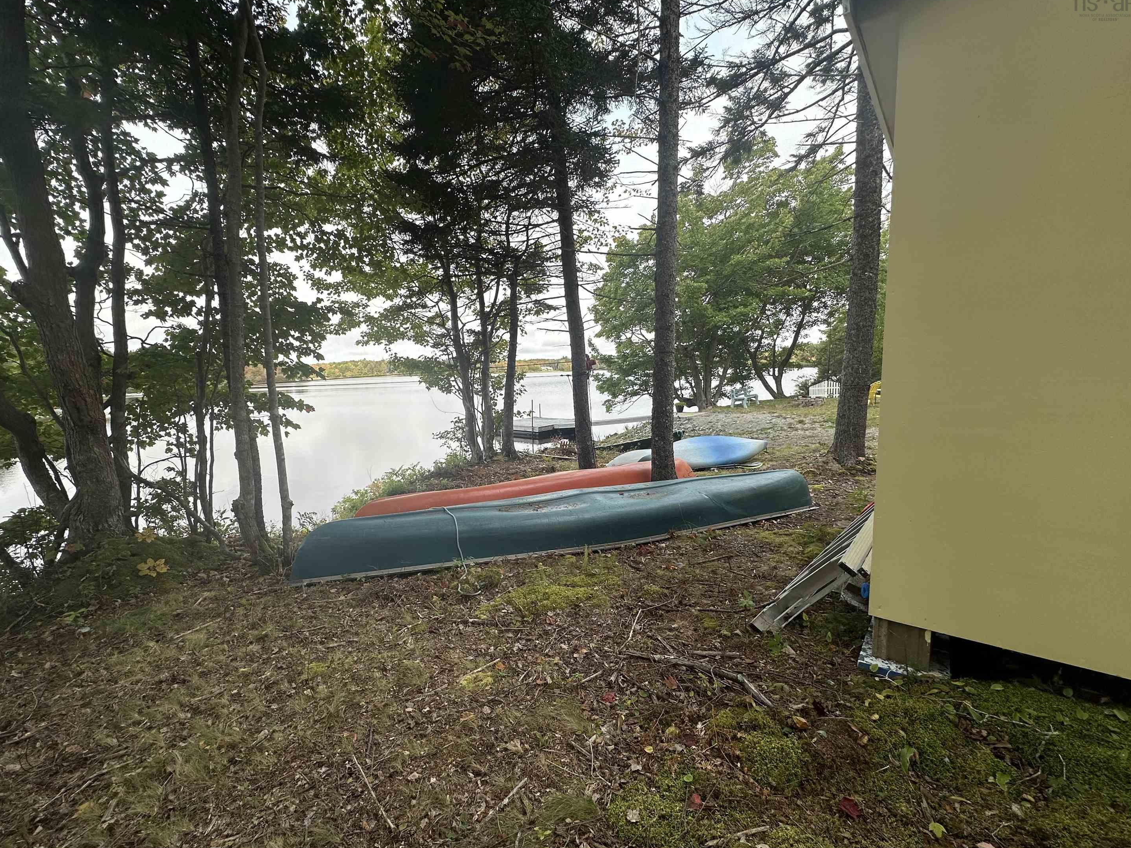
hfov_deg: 98.1
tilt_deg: -6.9
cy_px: 437
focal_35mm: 15
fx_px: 490
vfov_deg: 81.7
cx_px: 536
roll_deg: +1.6
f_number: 2.2
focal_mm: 2.22
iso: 40
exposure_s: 1/461
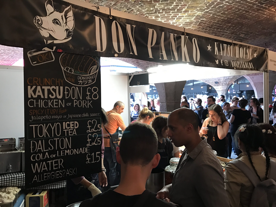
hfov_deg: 63.4
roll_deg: +2.0
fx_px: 223
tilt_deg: -0.9
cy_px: 104
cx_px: 138
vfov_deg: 49.7
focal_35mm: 28
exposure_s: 1/17
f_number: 1.8
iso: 80
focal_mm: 3.99
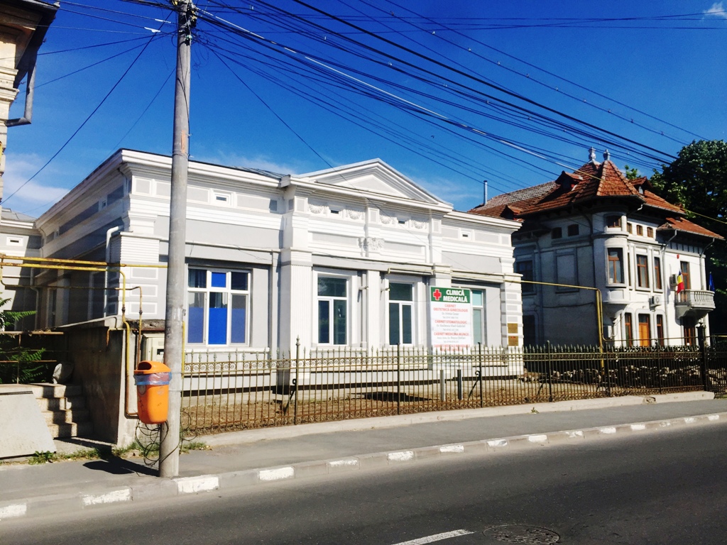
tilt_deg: +7.3
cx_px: 364
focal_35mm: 29
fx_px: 609
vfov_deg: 48.2
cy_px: 272
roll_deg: -0.1
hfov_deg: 61.7
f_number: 2.2
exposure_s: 1/3597
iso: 32
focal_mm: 4.15
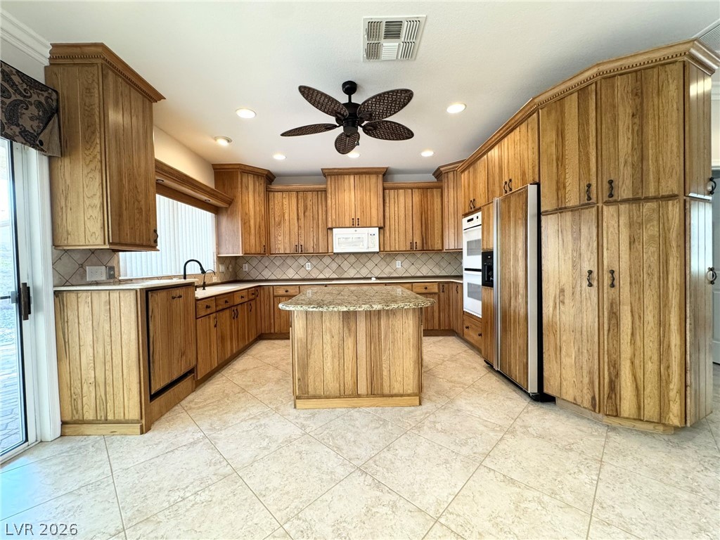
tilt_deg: -2.1
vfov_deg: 85.7
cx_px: 360
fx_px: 291
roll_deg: +0.6
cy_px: 270
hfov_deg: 102.1
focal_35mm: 14
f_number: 2.2
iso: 250
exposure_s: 1/60
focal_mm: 2.22
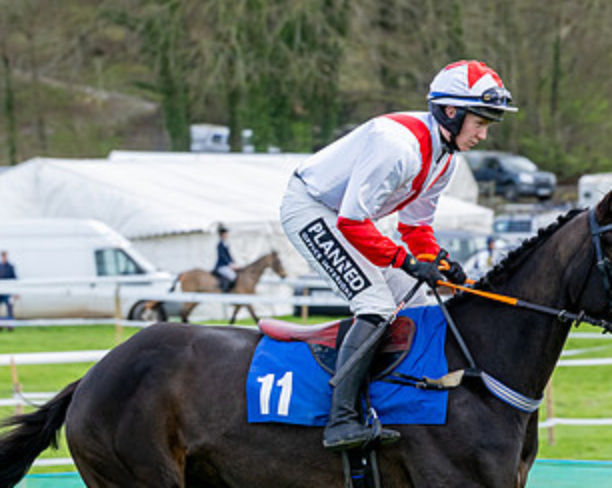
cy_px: 508
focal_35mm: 258
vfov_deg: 6.0
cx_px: 396
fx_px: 4667
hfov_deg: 7.5
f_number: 5
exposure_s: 1/640
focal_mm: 101
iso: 400
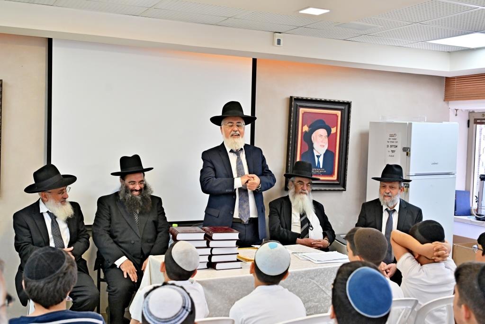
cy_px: 162
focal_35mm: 42
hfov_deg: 46.4
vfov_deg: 31.9
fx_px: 566
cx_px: 242
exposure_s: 1/200
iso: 1250
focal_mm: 42
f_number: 4
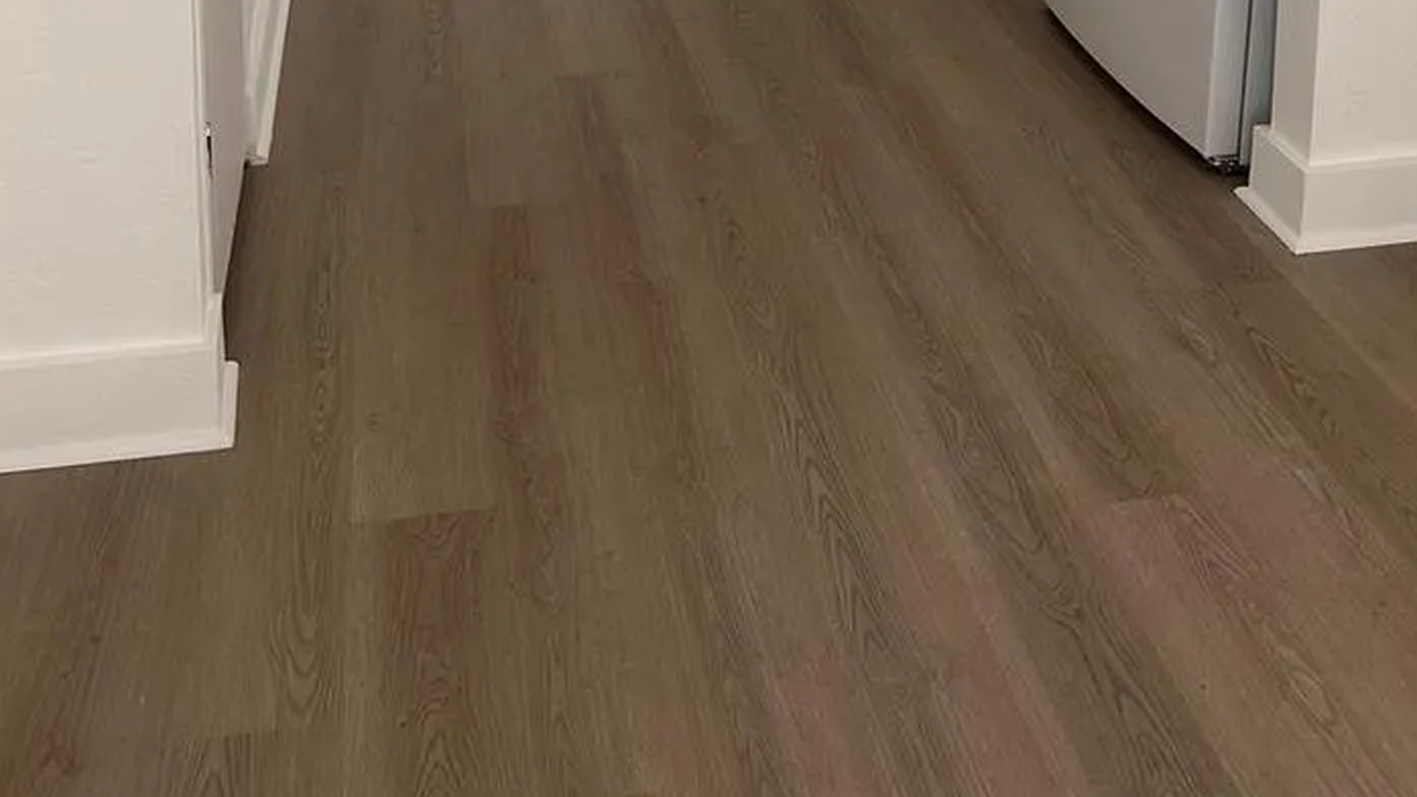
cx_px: 777
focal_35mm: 45
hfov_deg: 45.4
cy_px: -382
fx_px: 1691
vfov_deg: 22.2
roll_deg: -1.9
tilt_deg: -8.1
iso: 80
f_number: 1.78
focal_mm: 6.86
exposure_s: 1/521
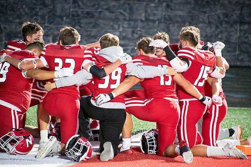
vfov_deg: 4.6
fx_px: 2092
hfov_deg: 6.9
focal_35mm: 300
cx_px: 126
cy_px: 84
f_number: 5.6
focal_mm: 300
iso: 25600
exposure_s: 1/320
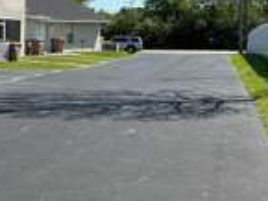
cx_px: 65
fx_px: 666
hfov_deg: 22.5
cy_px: 48
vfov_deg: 17.1
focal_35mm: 86
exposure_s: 1/4630
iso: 50
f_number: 1.5
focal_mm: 5.7
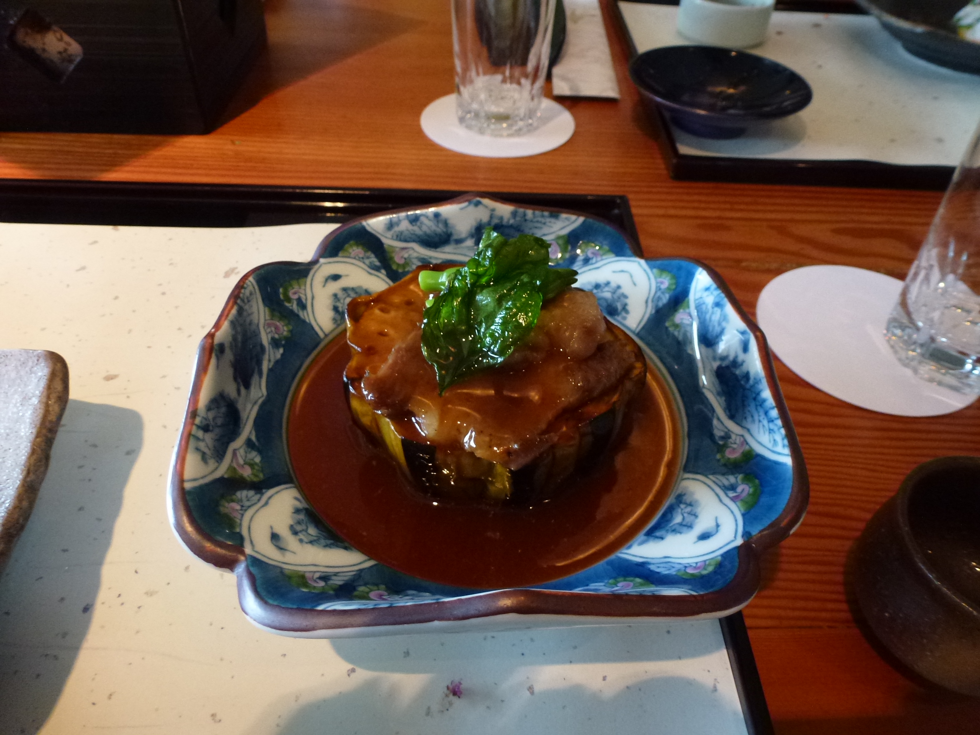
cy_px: 368
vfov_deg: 56.8
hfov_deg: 71.6
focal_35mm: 24
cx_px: 490
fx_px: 679
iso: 400
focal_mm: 4.3
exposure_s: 1/40
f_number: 3.3
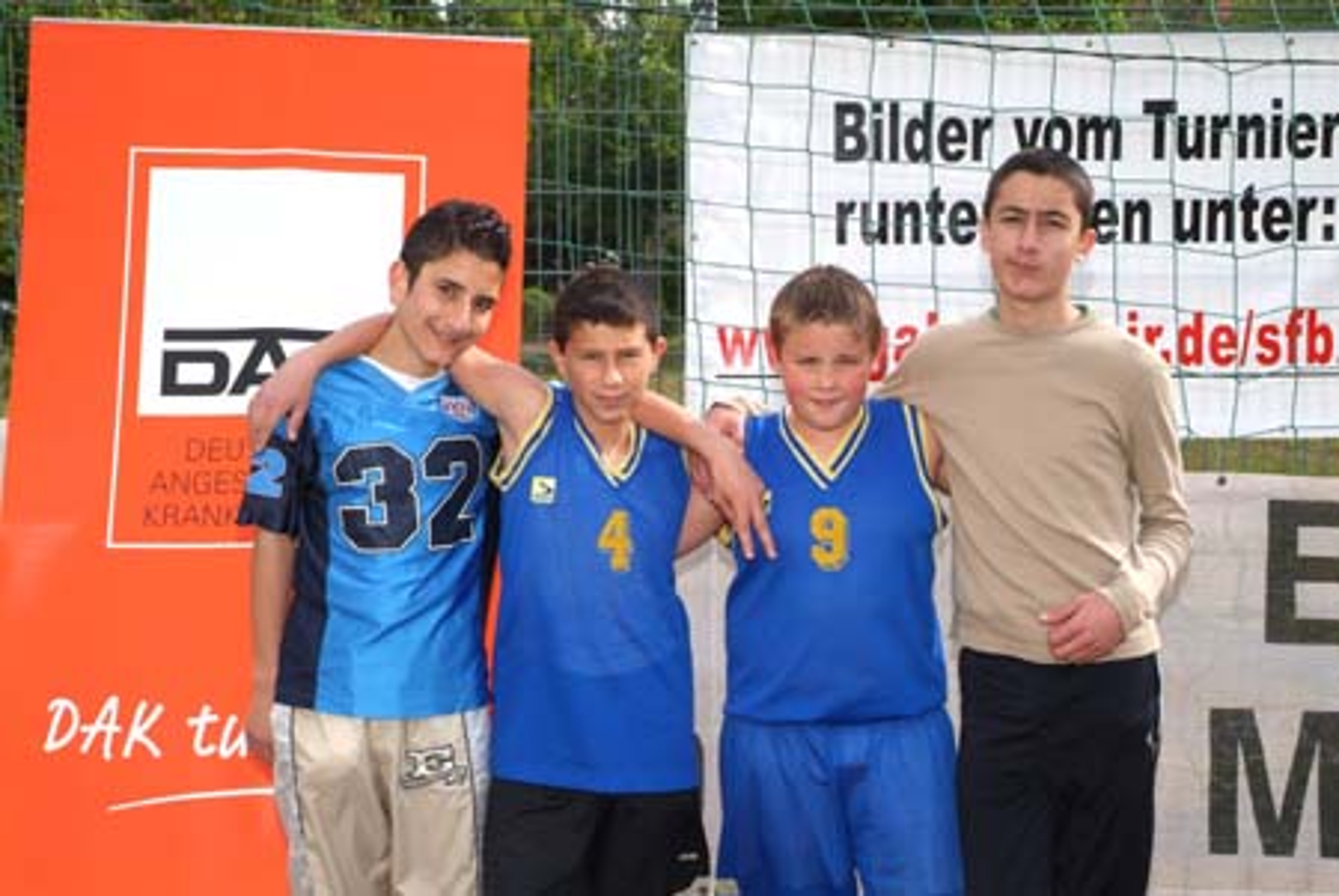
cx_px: 670
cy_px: 448
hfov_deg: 35.0
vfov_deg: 23.8
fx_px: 2122
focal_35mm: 57
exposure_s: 1/125
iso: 400
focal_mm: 38
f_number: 19
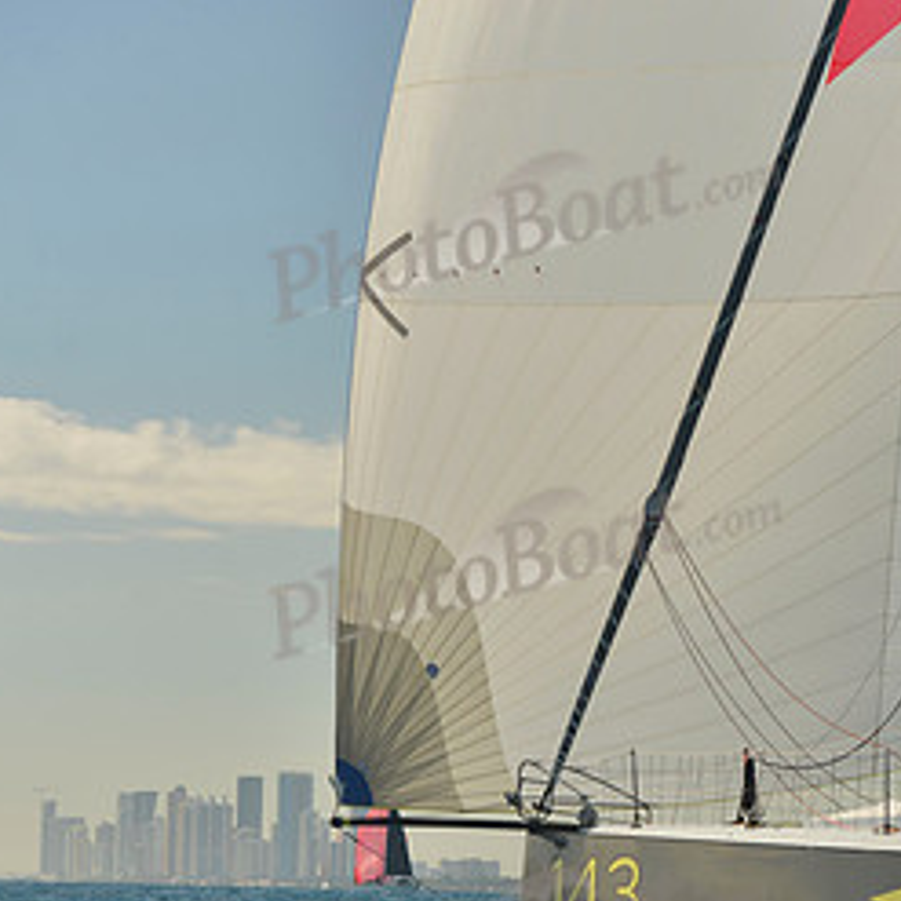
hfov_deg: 12.3
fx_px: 4123
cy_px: 702
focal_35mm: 140
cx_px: 974
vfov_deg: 12.4
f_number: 6.3
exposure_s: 1/640
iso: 200
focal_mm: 70
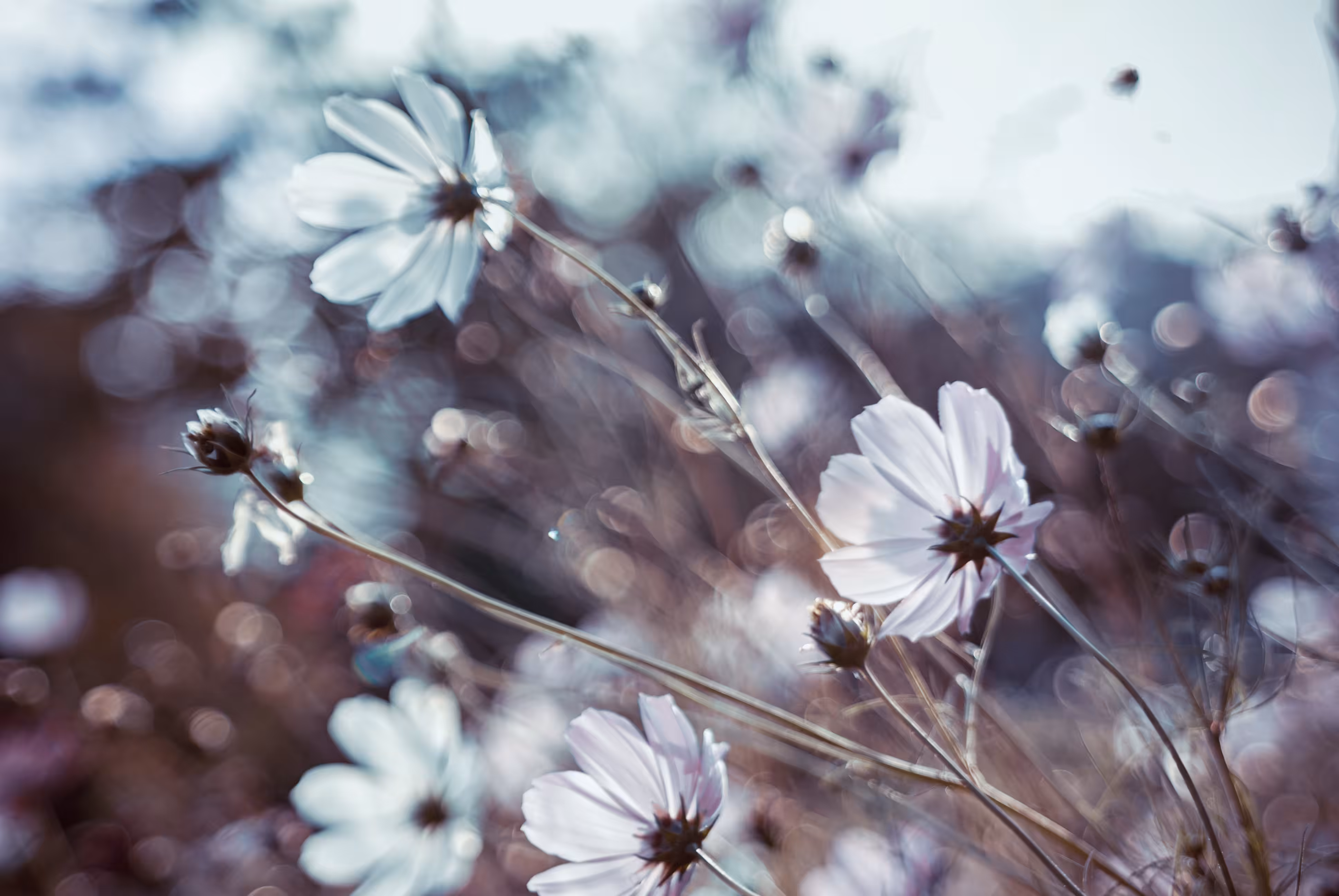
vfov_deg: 13.1
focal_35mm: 105
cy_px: 448
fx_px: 3910
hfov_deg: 19.4
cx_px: 670
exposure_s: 1/250
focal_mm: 70
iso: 100
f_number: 2.8
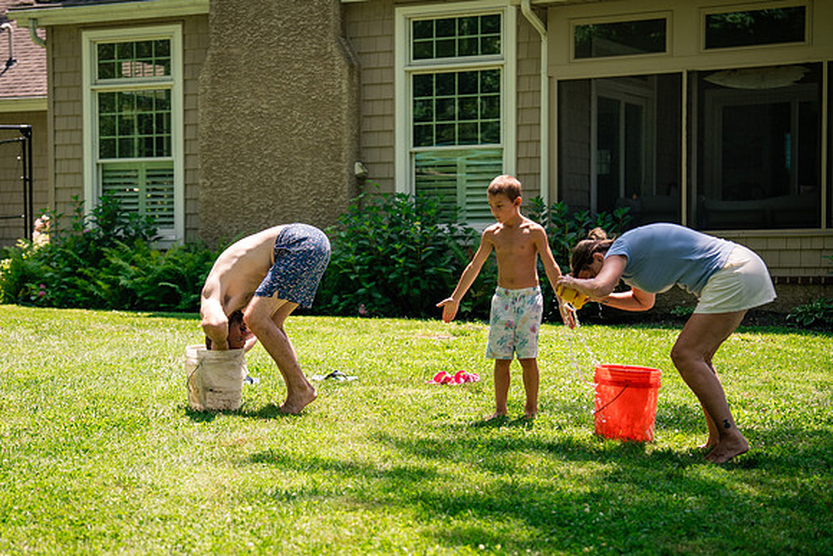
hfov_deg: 23.7
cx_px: 324
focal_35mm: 85
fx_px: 1978
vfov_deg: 16.0
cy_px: 310
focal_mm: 70
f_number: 2.8
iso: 250
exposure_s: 1/1250
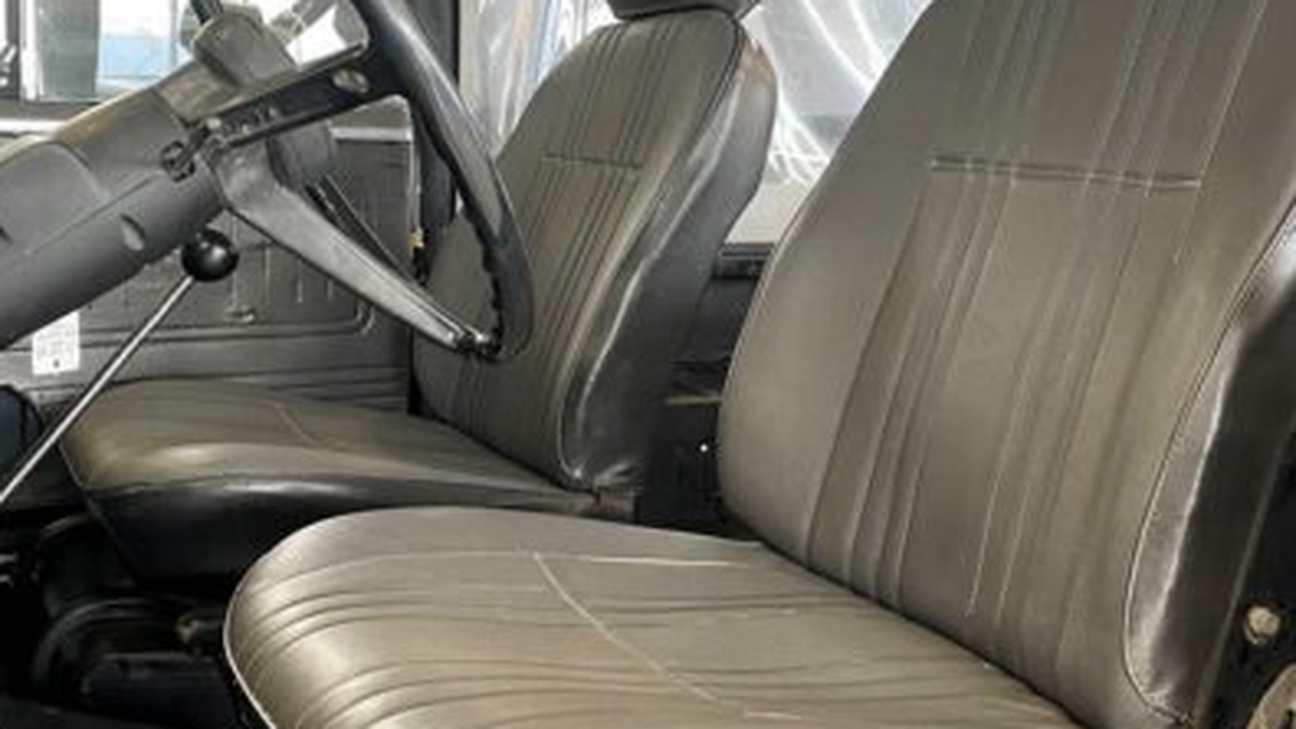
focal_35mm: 43
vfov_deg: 27.6
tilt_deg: -3.2
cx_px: 499
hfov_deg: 47.0
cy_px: 253
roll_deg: -0.6
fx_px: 1477
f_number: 1.6
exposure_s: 1/63
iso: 125
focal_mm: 4.2
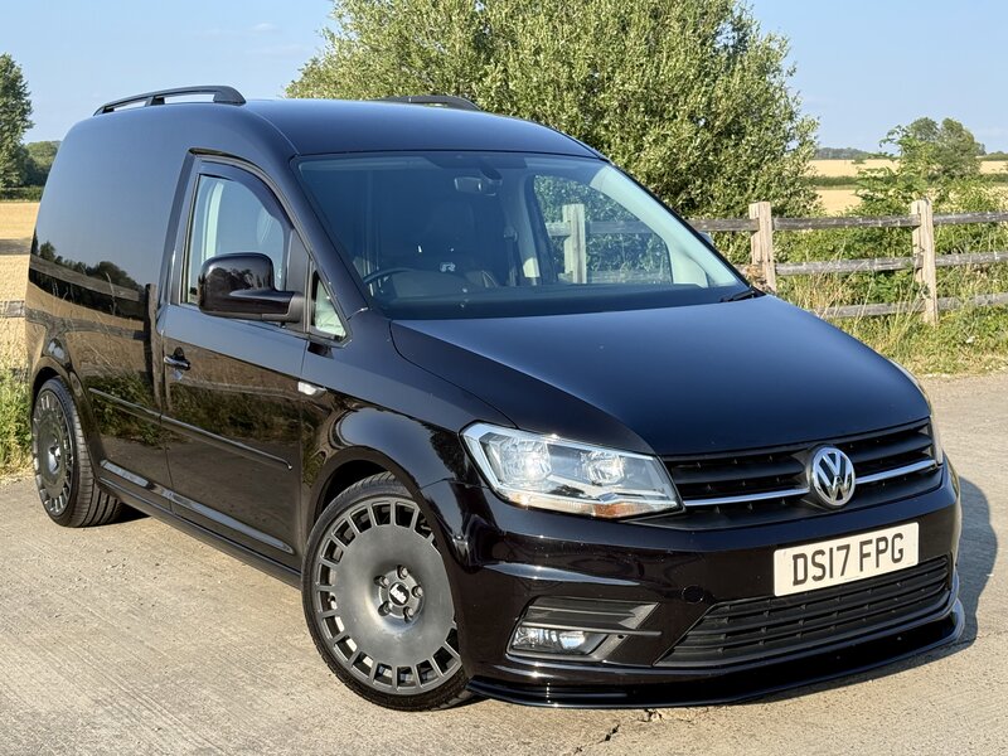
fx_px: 1398
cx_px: 504
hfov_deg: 39.7
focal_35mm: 48
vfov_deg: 30.3
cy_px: 378
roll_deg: -0.9
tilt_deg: -7.0
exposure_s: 1/1377
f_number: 1.78
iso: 64
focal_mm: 6.76
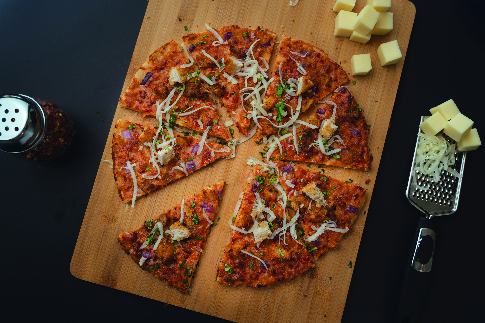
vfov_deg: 45.7
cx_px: 242
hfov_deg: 64.6
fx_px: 384
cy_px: 162
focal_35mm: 28
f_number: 5
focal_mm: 28.5
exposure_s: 1/100
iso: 160
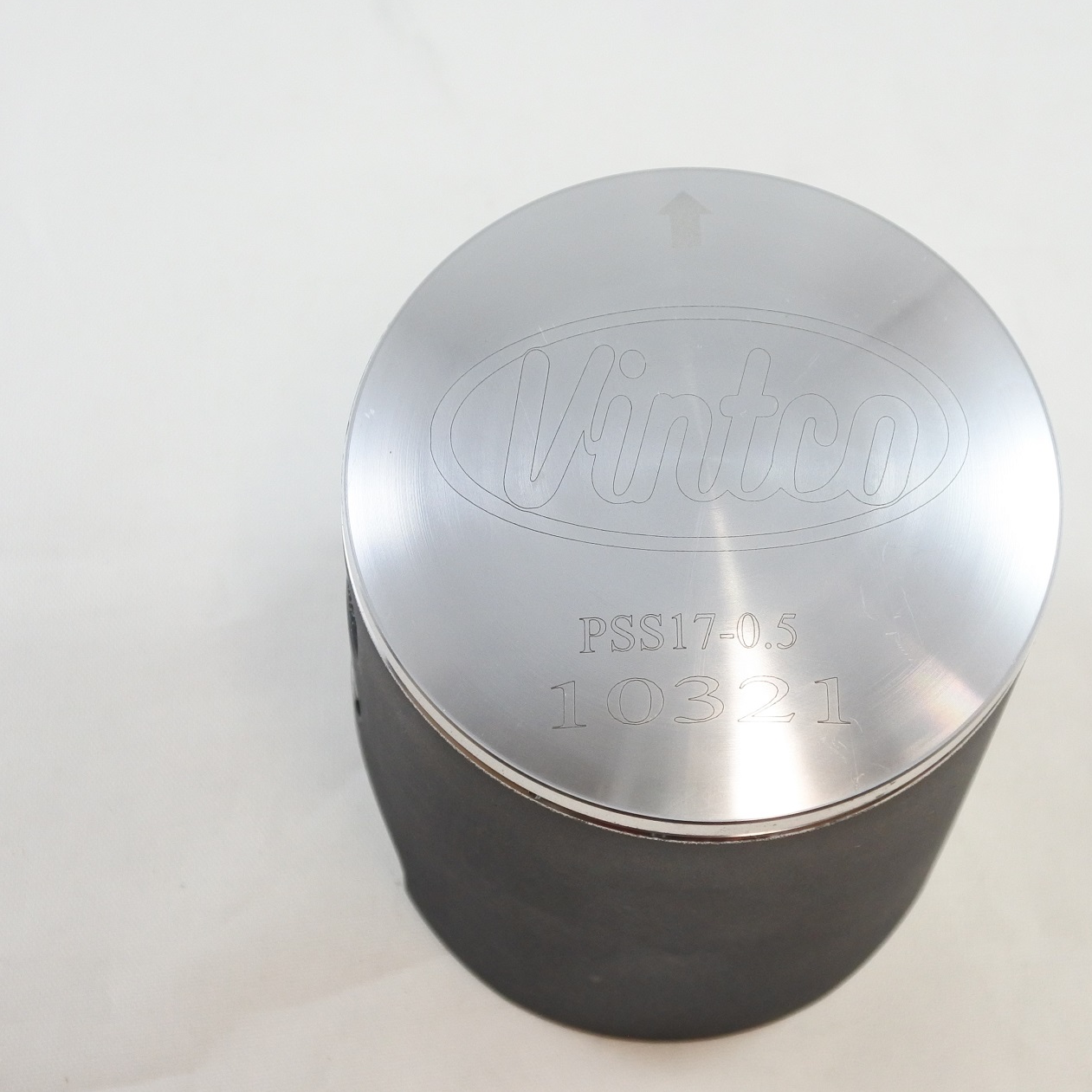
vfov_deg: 25.4
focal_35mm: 68
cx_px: 699
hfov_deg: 25.3
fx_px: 2427
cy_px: 544
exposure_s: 1/125
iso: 640
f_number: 4.5
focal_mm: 19.7
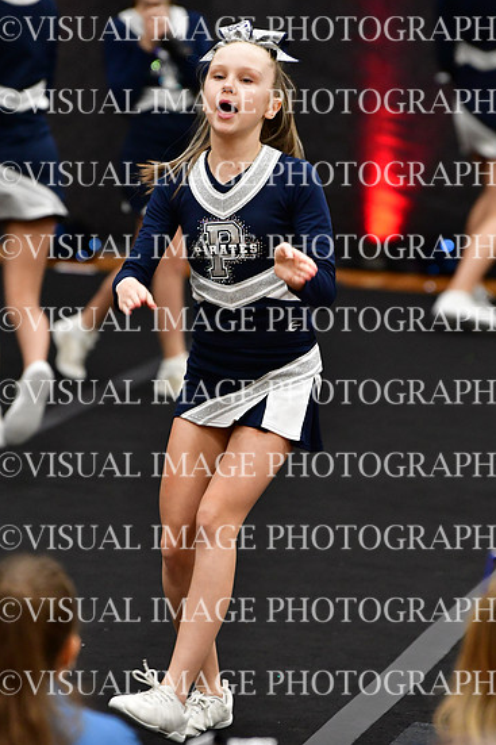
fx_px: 6534
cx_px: 257
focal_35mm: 316
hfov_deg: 4.3
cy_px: 356
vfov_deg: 6.5
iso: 4000
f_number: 3.5
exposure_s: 1/500
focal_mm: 200
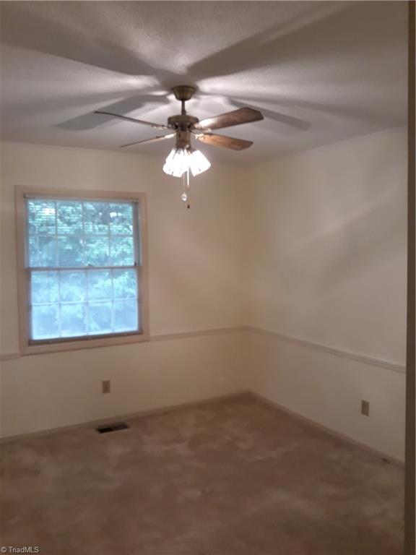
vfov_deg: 63.4
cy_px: 278
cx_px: 208
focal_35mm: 28
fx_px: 449
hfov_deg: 49.7
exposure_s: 1/33
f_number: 1.7
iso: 200
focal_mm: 3.7
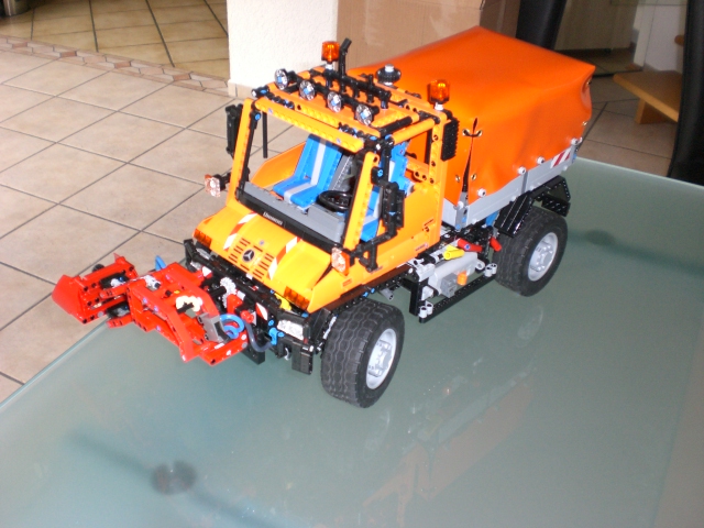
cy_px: 264
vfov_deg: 37.7
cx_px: 352
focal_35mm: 38
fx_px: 773
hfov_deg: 49.0
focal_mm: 6.3
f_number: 3.1
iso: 200
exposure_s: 1/60
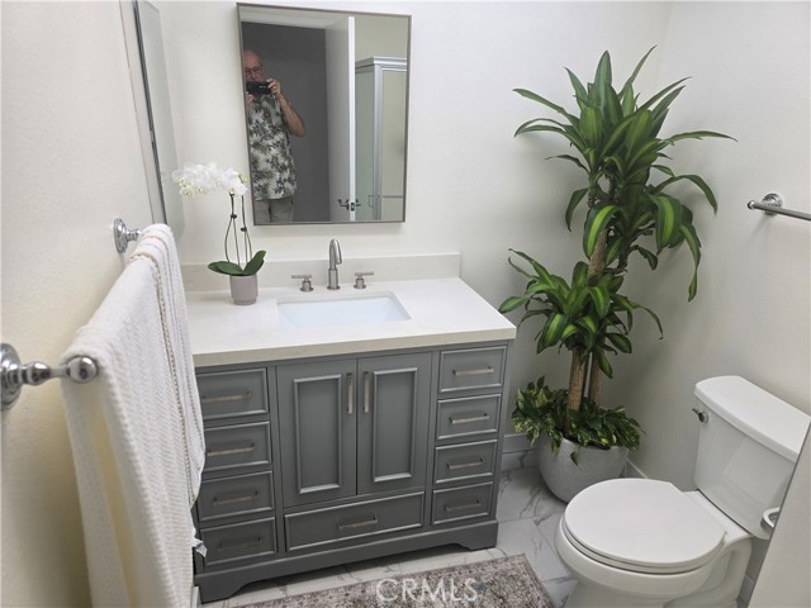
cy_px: 304
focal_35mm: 23
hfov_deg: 73.9
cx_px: 406
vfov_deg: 58.9
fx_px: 539
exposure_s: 1/120
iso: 50
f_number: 1.7
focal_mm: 6.3
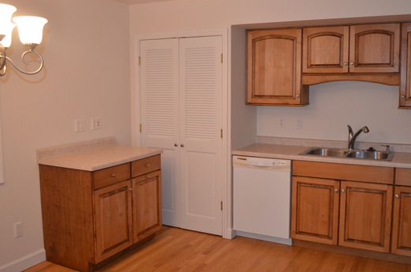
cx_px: 240
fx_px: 376
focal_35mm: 33
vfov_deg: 39.8
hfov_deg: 57.0
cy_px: 125
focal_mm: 18
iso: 640
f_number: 3.5
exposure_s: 1/60
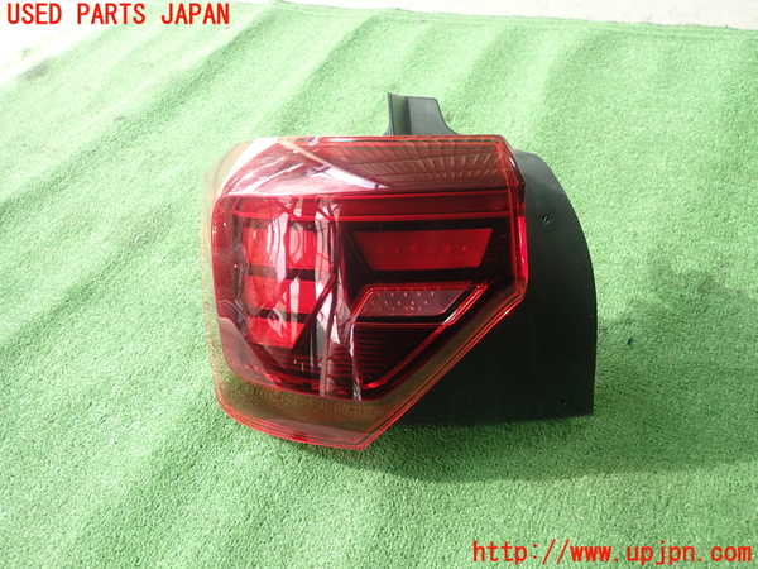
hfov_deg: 69.4
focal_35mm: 25
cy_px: 284
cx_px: 379
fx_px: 547
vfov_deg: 54.9
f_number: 2
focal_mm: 4.5
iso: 100
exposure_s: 1/60
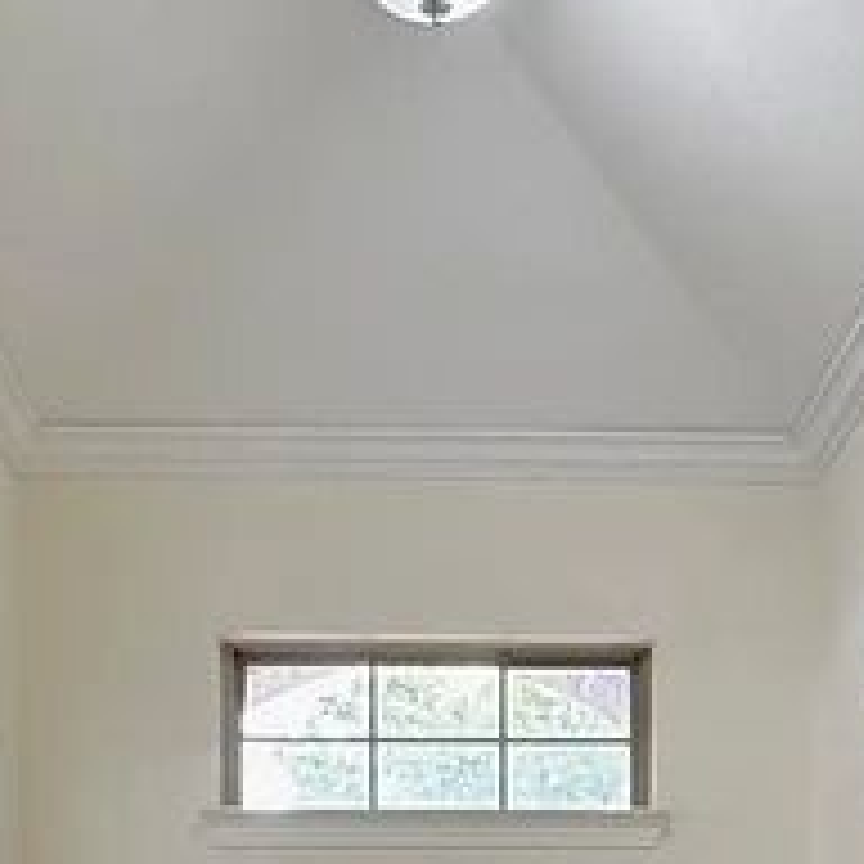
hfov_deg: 26.1
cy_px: 1116
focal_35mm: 66
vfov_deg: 23.2
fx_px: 1864
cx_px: 495
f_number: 2.2
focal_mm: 2.22
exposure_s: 1/120
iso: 250
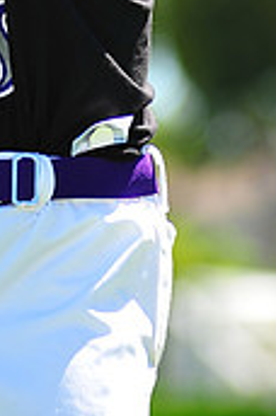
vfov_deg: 3.4
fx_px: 7020
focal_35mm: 608
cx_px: -19
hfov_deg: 2.3
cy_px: -227
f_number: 5
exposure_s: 1/400
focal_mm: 180
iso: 200
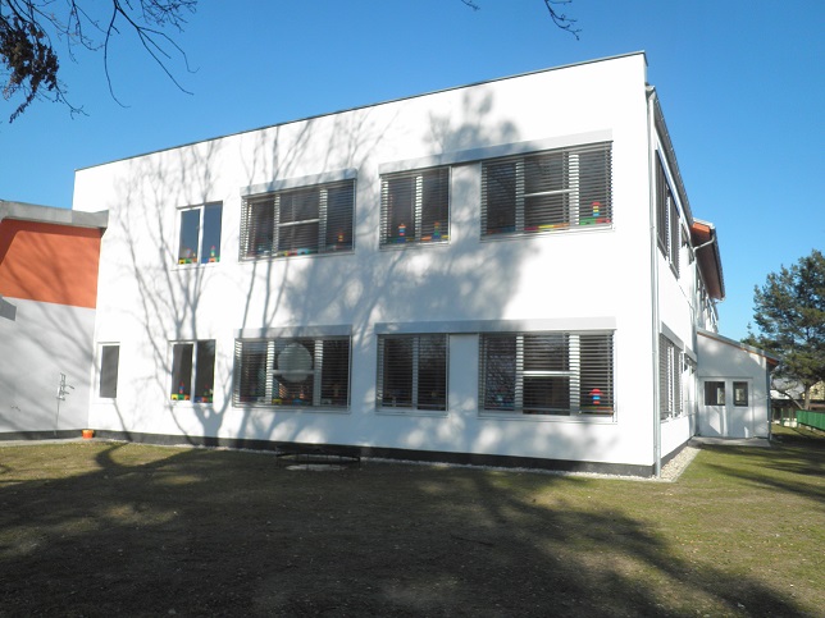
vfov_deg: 53.1
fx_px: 620
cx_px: 412
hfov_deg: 67.3
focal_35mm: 26
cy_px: 309
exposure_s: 1/125
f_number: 7.9
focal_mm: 4.7
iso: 64
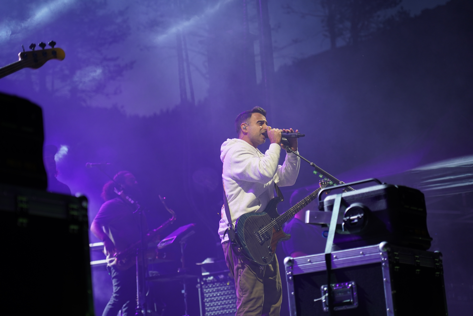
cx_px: 236
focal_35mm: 105
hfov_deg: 19.5
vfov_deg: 13.0
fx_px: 1379
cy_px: 158
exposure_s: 1/160
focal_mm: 105
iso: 640
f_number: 4
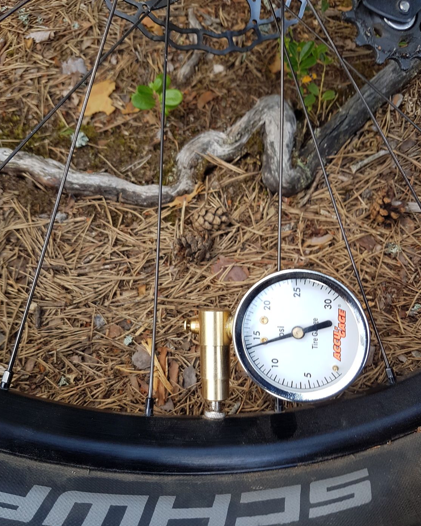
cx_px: 215
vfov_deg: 60.4
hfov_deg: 50.0
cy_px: 283
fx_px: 452
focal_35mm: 29
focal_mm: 4.2
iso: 40
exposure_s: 1/157
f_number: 1.7
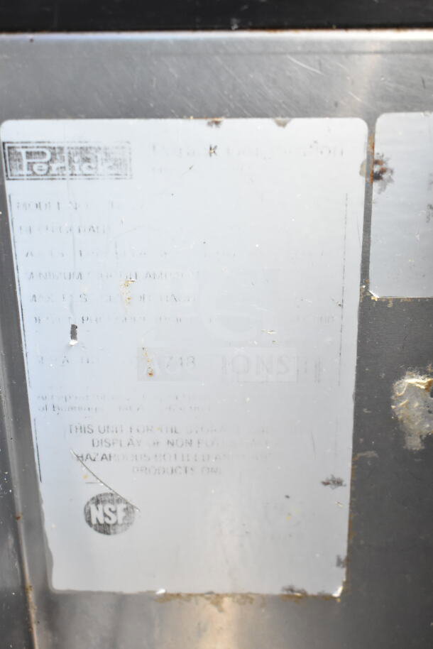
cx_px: 216
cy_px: 324
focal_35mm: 51
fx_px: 919
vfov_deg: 38.9
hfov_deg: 26.5
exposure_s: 1/60
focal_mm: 34
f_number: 4.5
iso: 1600
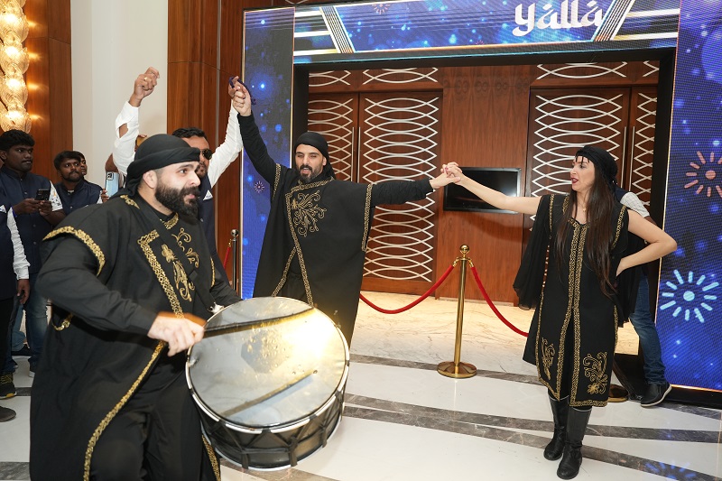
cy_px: 240
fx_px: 481
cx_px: 361
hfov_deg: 73.8
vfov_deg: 53.1
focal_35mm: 24
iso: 1600
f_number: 3.2
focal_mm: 24
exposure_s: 1/160
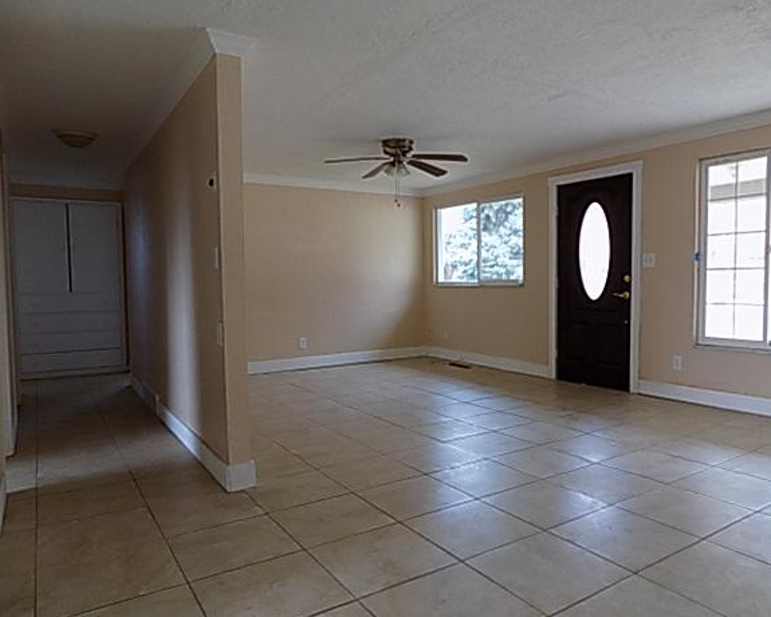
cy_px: 319
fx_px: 570
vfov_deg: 56.8
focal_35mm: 25
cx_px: 421
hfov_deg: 68.0
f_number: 3.1
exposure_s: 1/30
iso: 125
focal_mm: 4
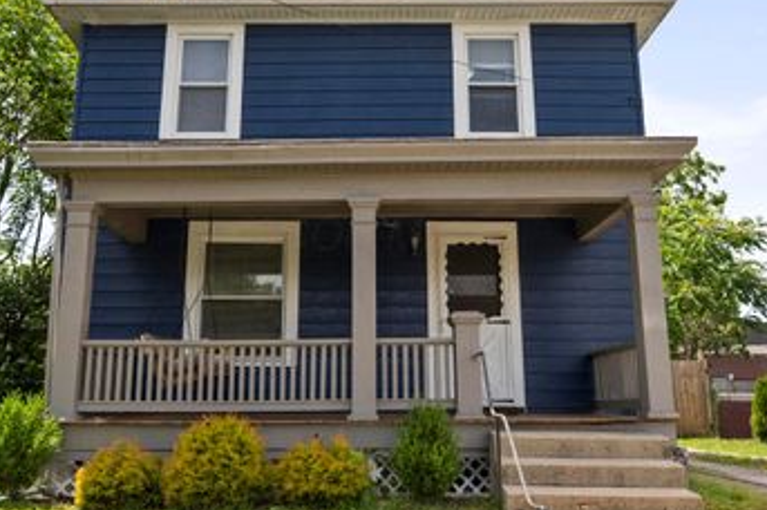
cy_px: 234
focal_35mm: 35
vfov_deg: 37.8
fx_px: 745
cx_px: 362
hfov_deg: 54.4
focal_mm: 24
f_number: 9
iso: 800
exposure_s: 1/2000
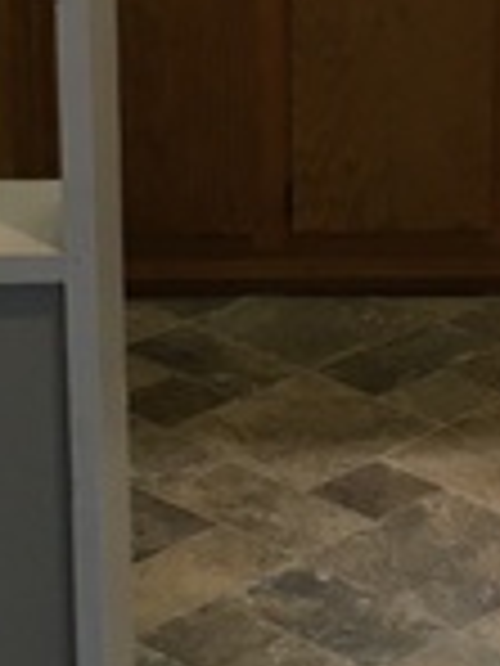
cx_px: 473
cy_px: -25
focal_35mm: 131
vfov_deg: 14.8
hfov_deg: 11.2
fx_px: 2523
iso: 50
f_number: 2.2
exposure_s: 1/30
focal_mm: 4.15
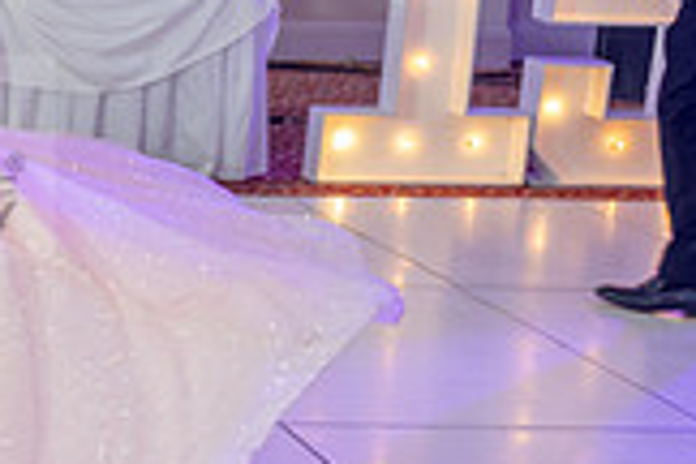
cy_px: 240
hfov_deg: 17.2
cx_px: -435
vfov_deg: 13.2
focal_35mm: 104
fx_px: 2011
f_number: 2.8
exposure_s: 1/100
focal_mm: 24
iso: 400
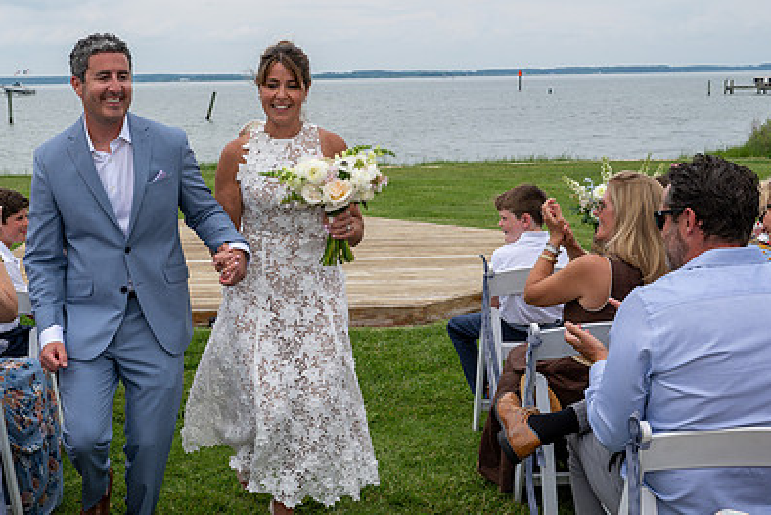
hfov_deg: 39.6
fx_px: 1050
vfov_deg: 27.5
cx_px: 224
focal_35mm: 49
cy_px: 223
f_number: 8
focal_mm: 32
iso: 90
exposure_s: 1/250
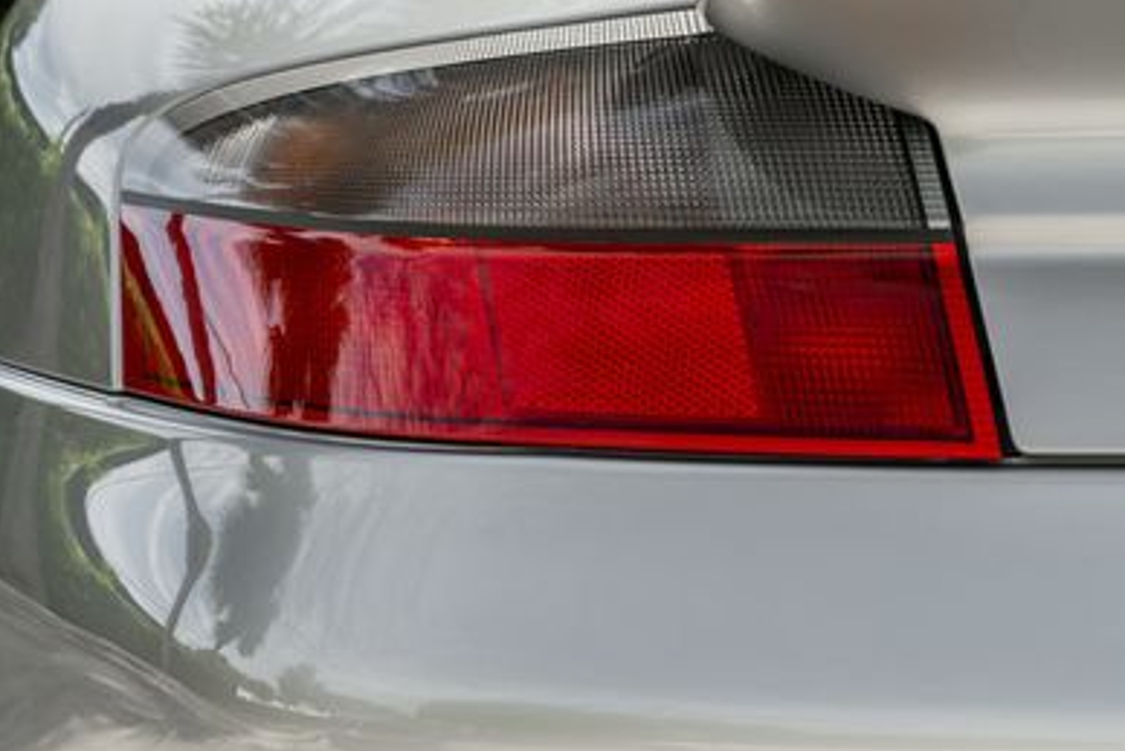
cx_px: 594
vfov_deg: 5.6
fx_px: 7721
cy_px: 156
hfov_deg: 8.3
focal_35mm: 247
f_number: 8
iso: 200
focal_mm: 105
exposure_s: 1/160
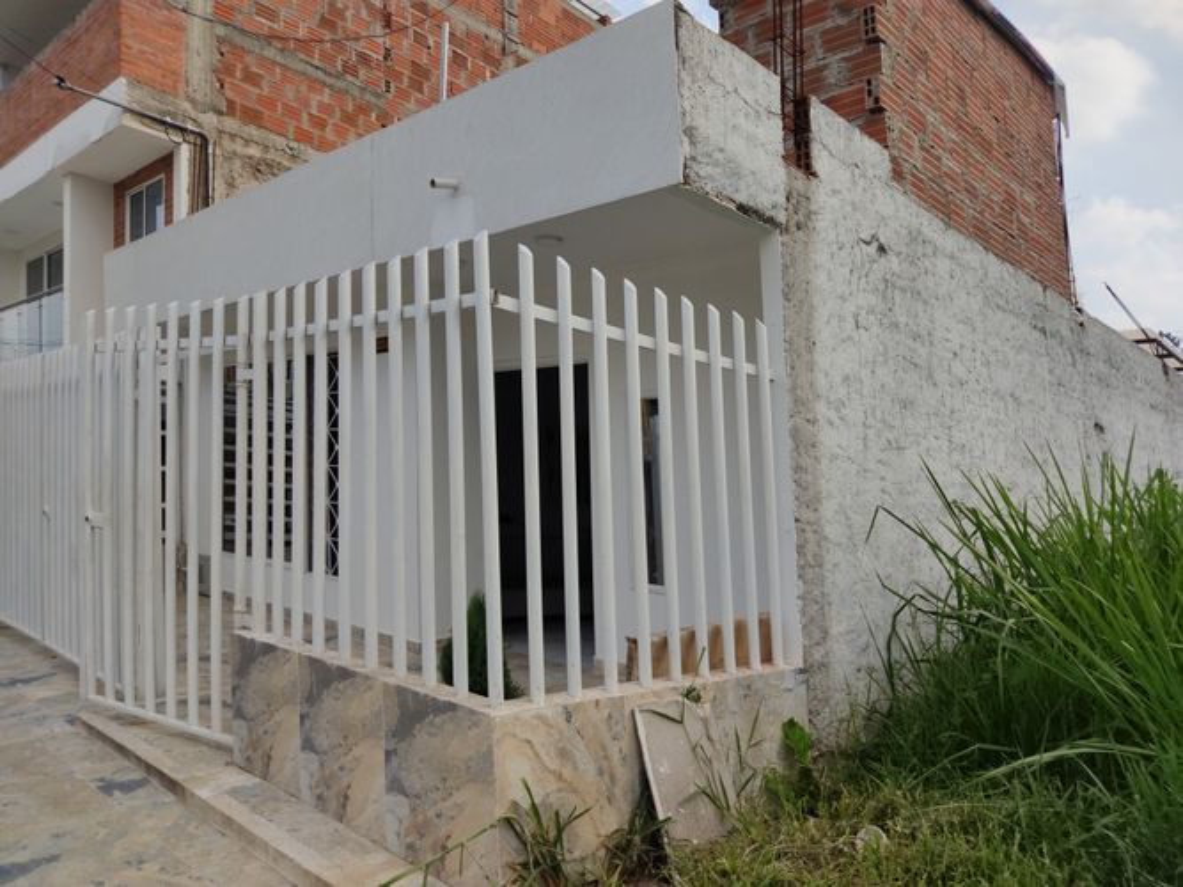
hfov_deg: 67.3
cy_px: 444
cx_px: 592
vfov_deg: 53.0
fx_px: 888
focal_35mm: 26
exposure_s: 1/1163
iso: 100
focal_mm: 4.74
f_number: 1.79
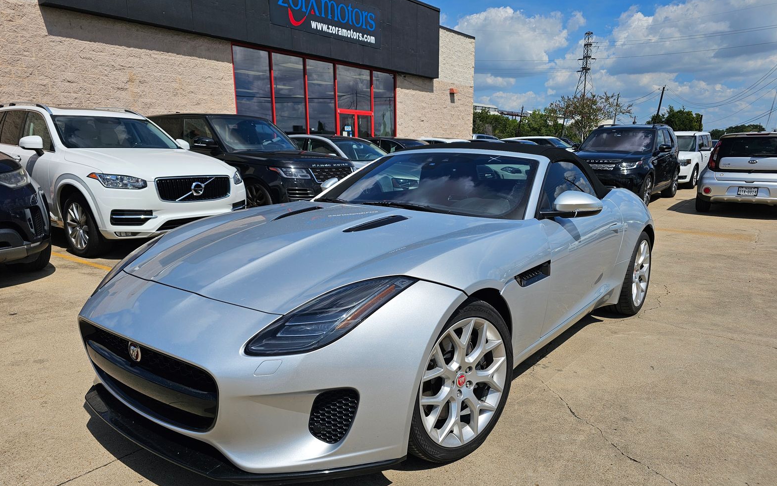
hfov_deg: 72.5
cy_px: 255
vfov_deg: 49.3
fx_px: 529
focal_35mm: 25
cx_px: 397
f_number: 1.7
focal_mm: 6.3
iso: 10
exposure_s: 1/1593
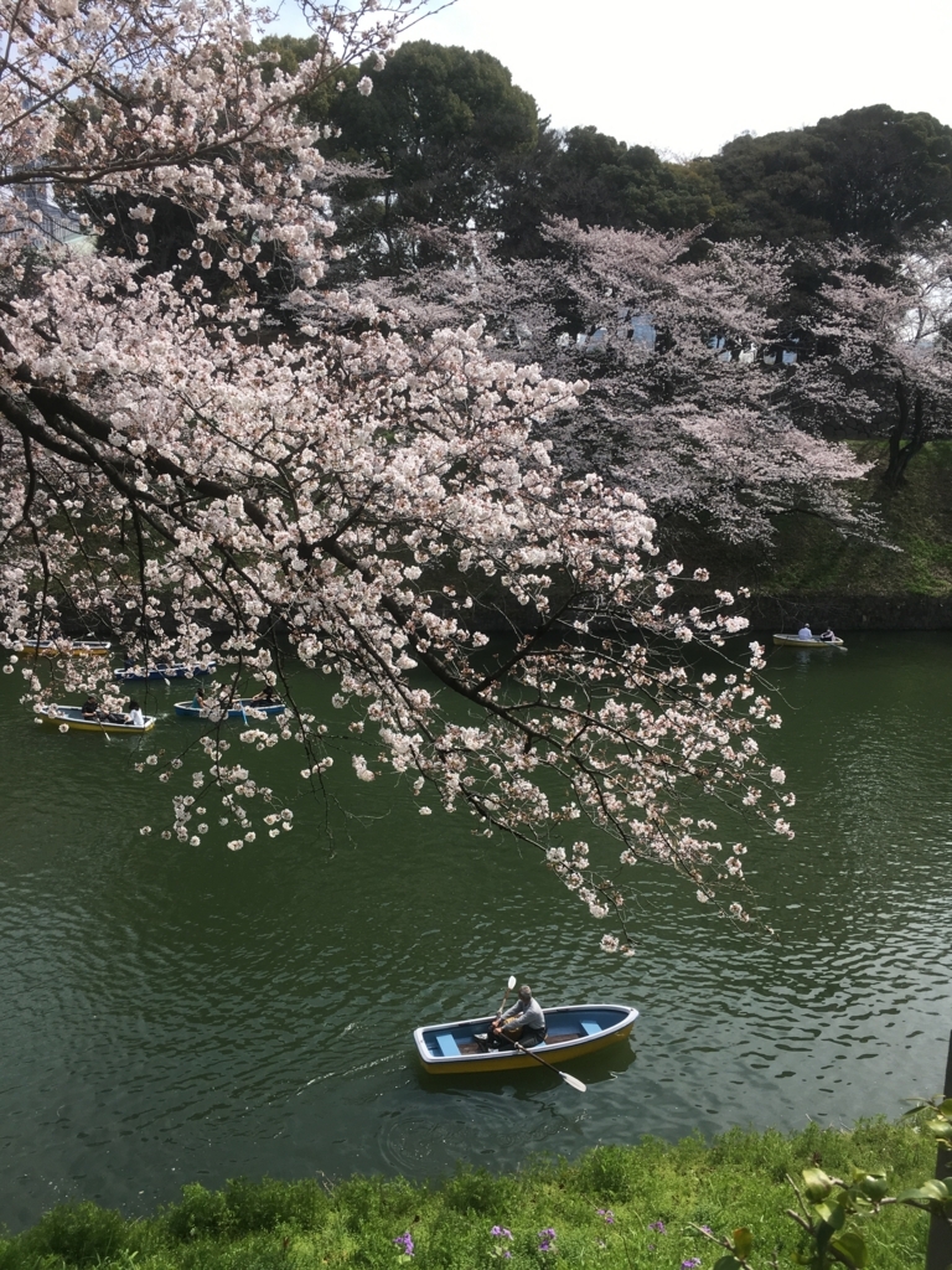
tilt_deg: -11.3
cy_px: 635
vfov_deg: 61.7
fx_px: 1063
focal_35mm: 29
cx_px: 476
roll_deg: -2.8
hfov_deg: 48.2
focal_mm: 4.15
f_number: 2.2
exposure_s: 1/999
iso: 25
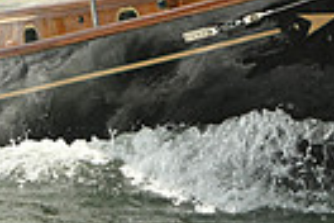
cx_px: 253
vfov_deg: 2.4
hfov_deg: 3.6
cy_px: -113
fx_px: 5316
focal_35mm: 573
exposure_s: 1/1250
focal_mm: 130
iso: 250
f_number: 8
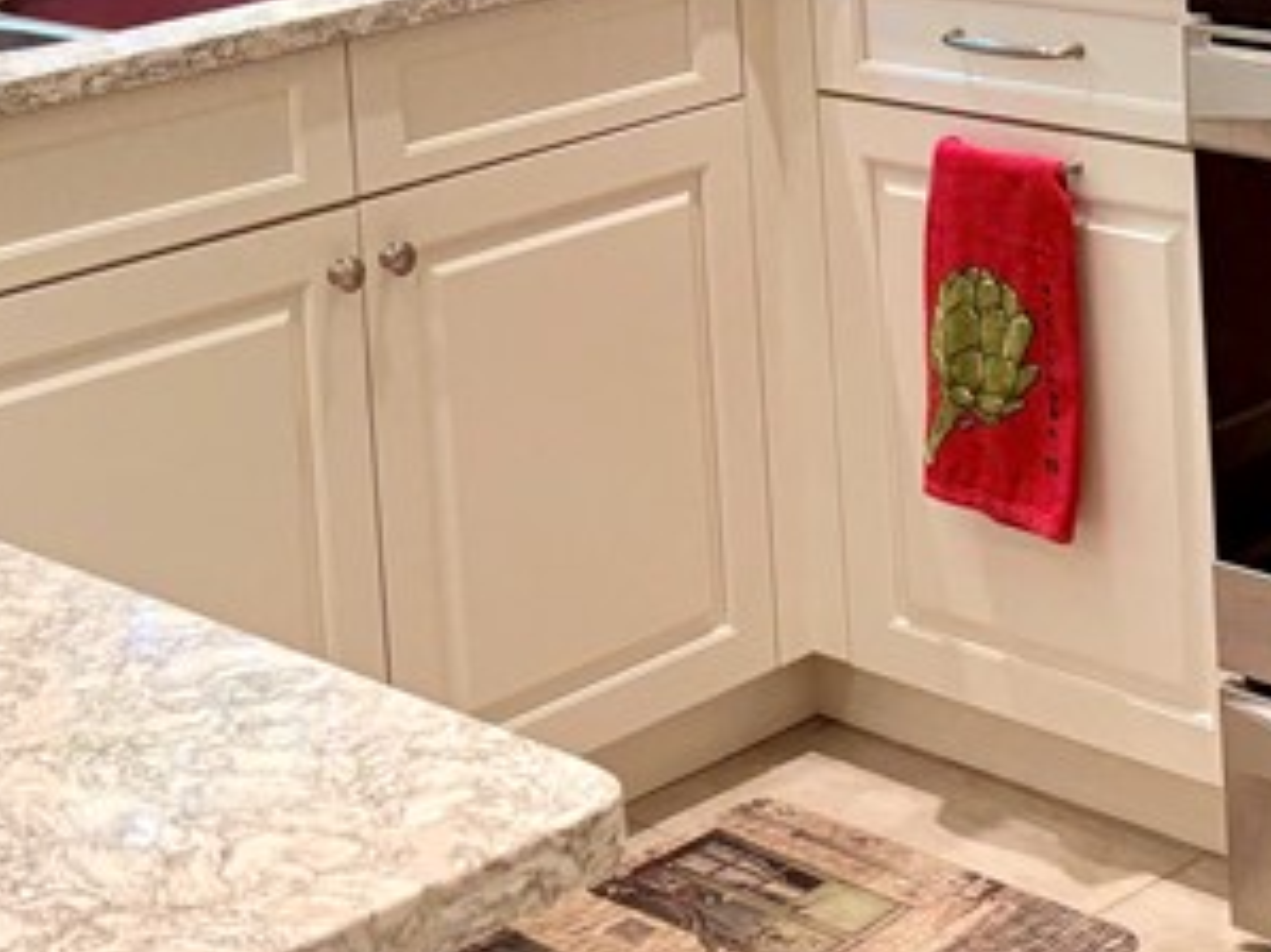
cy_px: -183
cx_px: 650
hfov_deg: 22.0
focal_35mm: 89
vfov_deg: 16.0
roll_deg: +3.8
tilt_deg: -6.8
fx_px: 3267
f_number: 1.6
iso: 80
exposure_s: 1/120
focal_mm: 5.96
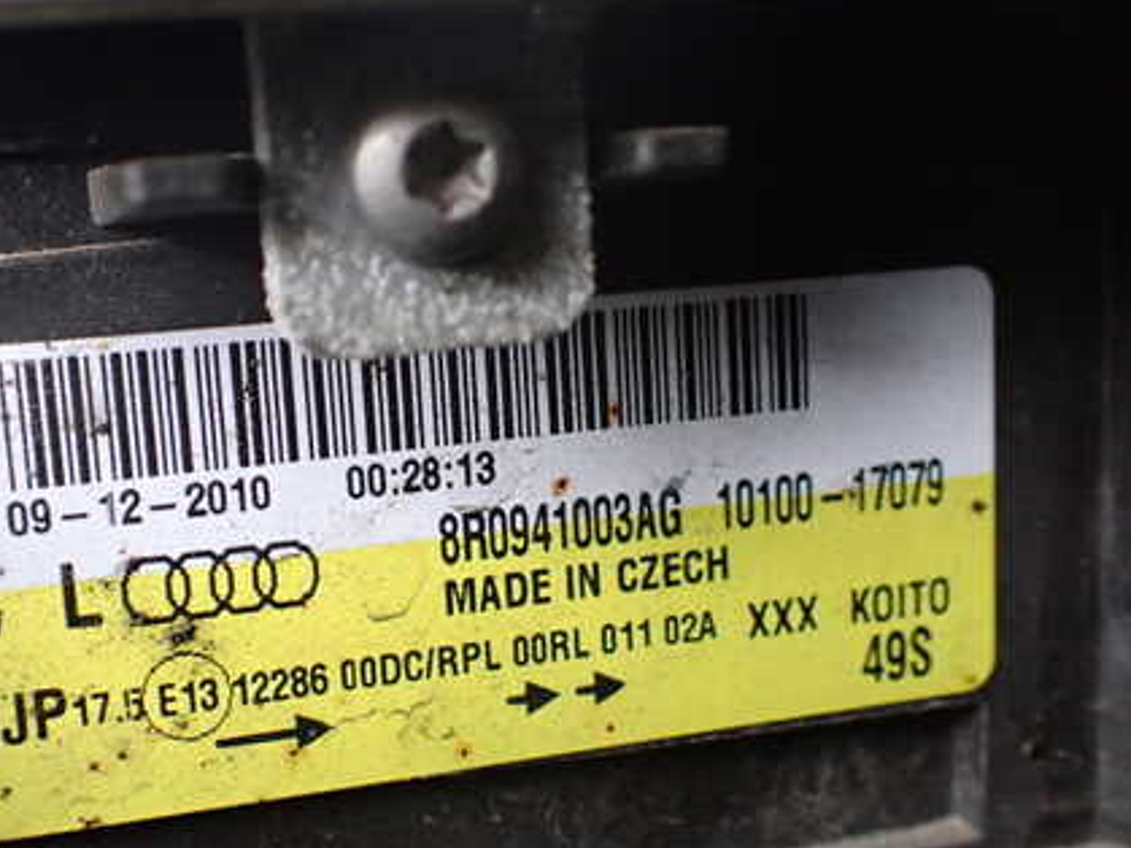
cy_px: 448
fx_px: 1405
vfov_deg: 33.6
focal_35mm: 43
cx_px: 443
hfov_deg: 43.6
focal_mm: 5.4
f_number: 2.3
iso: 800
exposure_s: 1/100
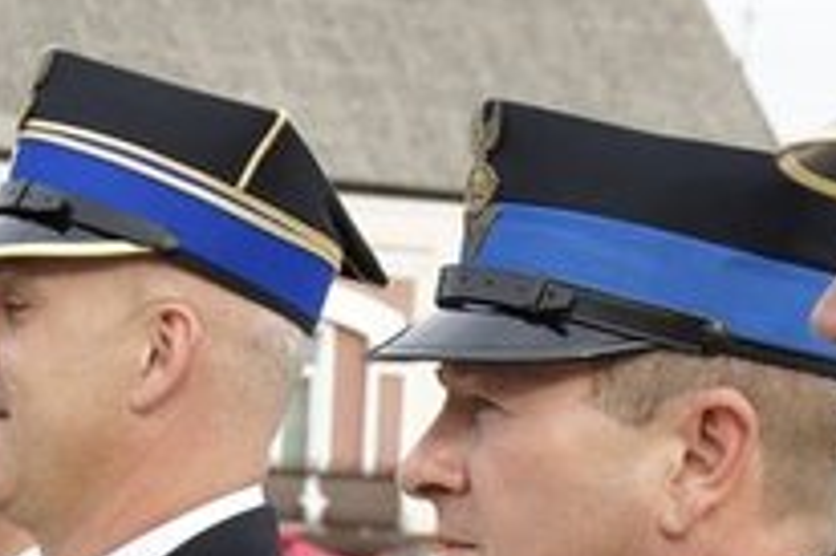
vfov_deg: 8.1
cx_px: 556
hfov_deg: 12.4
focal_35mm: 166
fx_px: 3842
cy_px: 771
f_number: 6.3
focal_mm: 35
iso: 100
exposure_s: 1/100
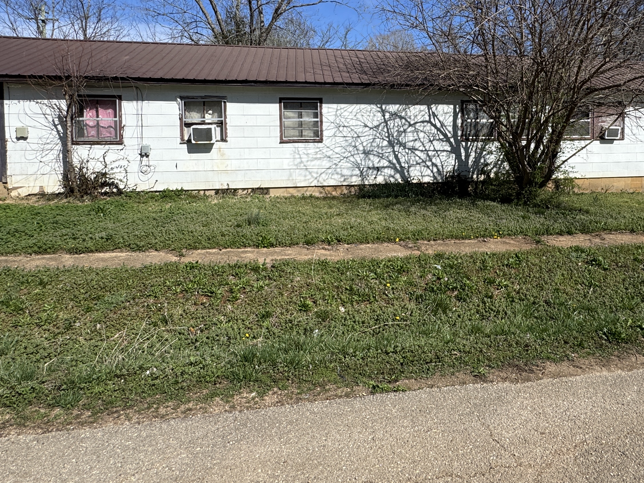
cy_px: 155
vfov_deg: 53.6
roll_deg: -3.4
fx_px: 465
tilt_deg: -2.4
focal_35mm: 25
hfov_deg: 68.1
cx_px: 411
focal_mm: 2.22
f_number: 2.2
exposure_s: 1/2342
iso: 50
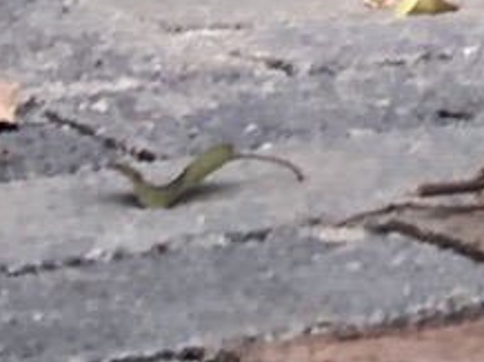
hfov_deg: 6.9
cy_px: -1535
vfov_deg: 4.7
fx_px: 3589
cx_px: 1479
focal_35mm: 257
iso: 20
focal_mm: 4
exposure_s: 1/156
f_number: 1.8
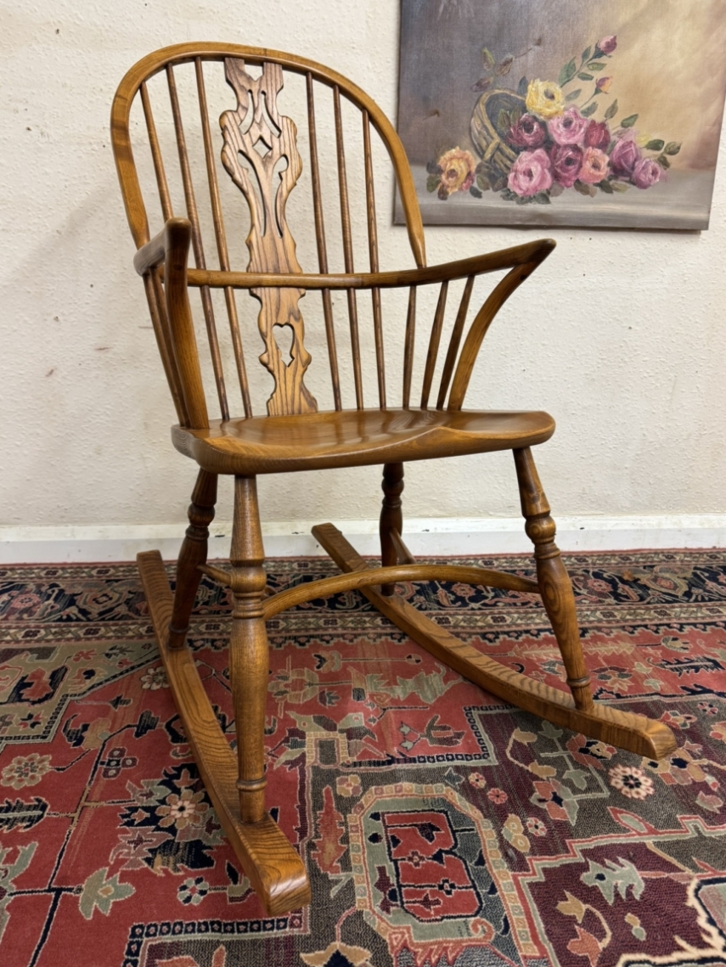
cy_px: 478
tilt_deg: -16.2
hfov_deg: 54.9
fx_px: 699
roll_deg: -1.0
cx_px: 364
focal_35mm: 25
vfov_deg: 69.4
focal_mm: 6.76
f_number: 1.78
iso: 160
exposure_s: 1/50
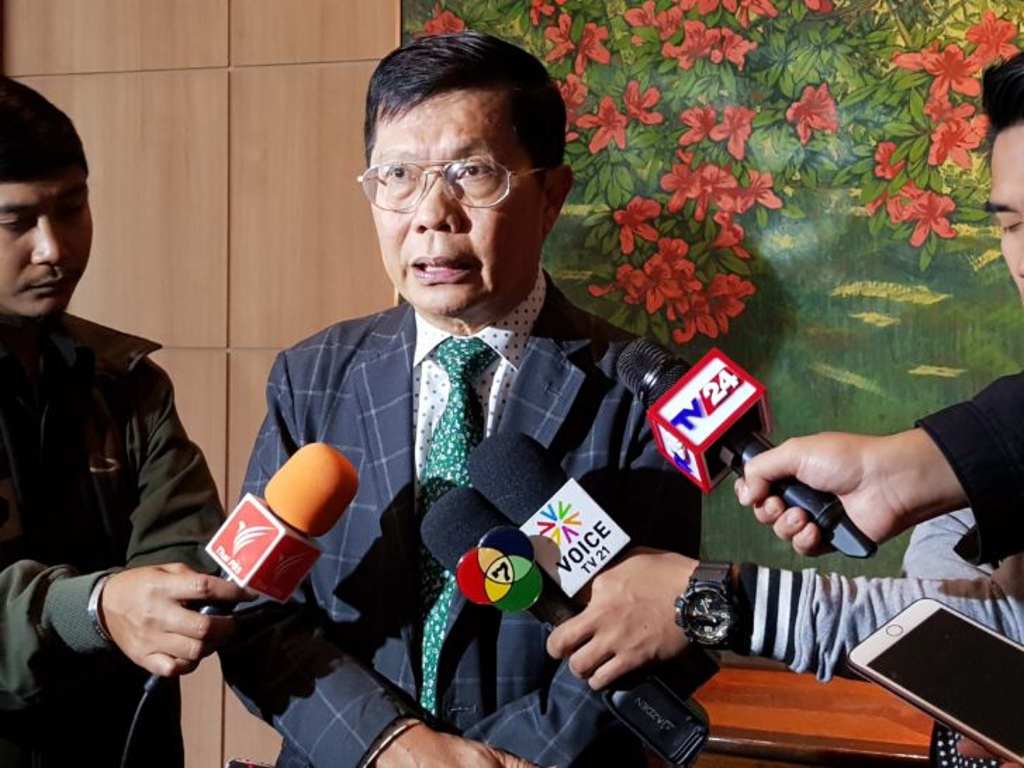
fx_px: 769
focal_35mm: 26
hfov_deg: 67.3
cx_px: 512
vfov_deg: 53.1
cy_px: 384
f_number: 1.7
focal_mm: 4.2
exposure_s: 1/33
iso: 250
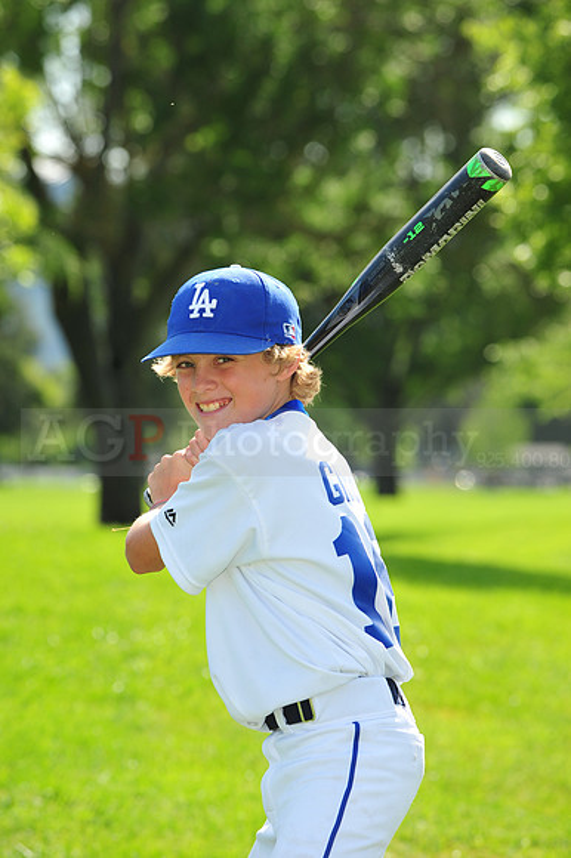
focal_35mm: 165
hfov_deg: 8.3
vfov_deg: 12.5
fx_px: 3930
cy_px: 429
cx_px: 286
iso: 320
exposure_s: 1/500
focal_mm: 165
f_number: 7.1
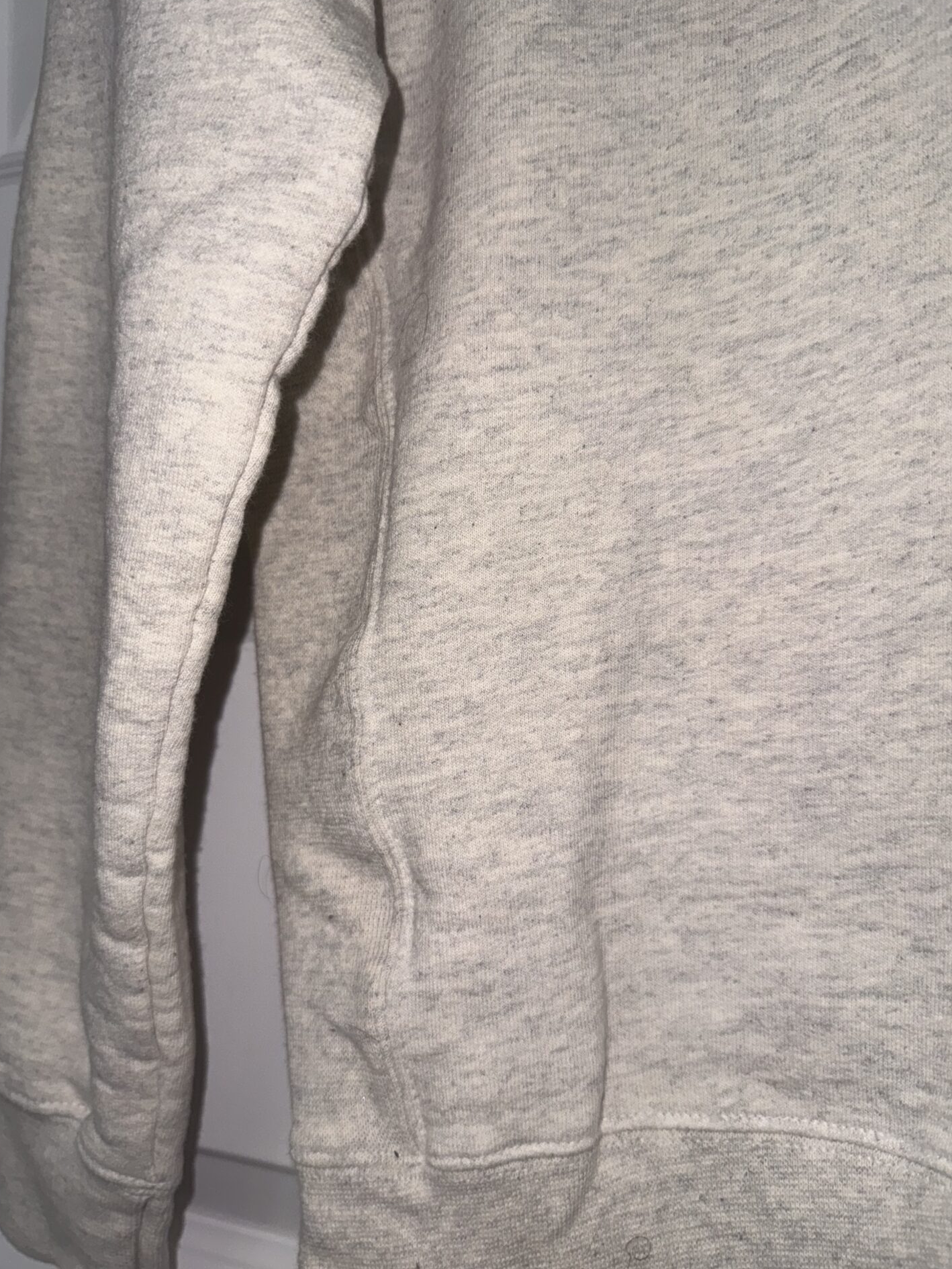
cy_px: 614
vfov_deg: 67.3
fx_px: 953
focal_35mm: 26
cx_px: 452
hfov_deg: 53.0
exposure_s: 1/285
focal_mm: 6.76
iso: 50
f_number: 1.78
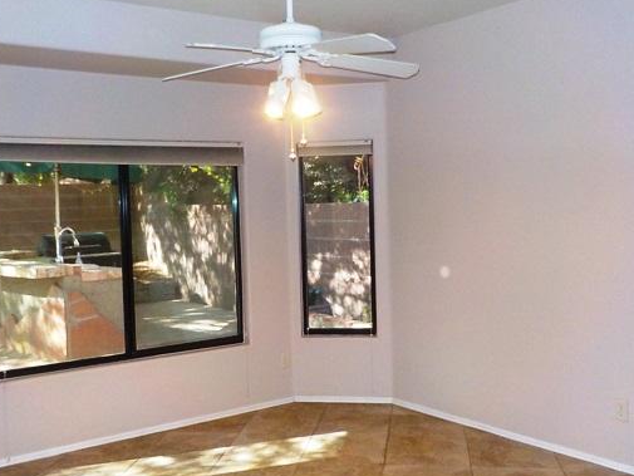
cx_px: 282
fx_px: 696
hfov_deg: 48.9
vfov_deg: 37.7
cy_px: 252
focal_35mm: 38
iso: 280
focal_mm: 4.1
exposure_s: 1/30
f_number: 3.3
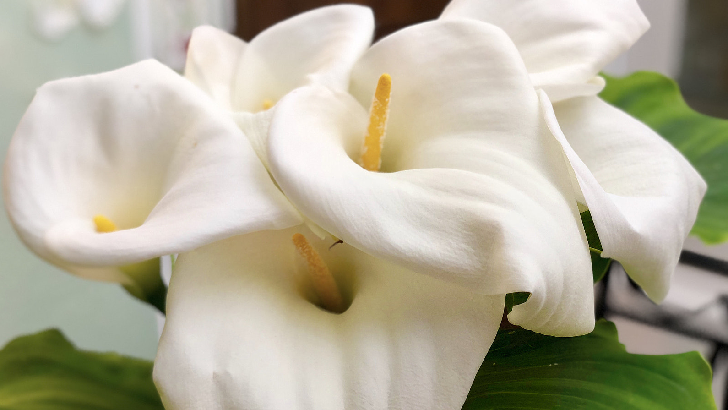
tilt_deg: -19.6
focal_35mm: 57
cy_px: 231
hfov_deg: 36.6
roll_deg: +0.0
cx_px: 365
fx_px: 1100
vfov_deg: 21.1
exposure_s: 1/50
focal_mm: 6
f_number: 2.4
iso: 64
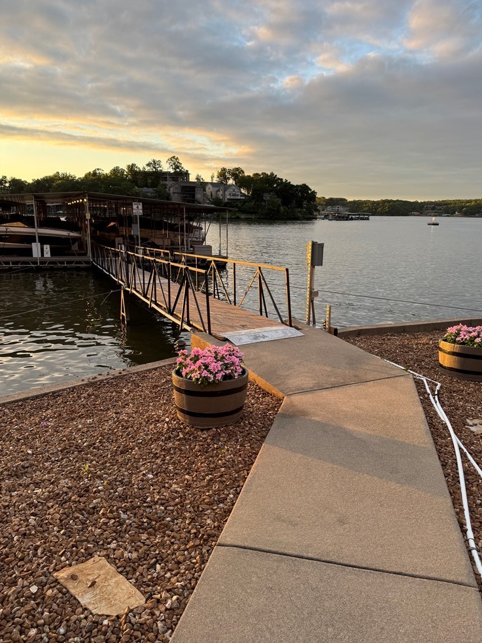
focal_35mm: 25
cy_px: 330
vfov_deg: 69.4
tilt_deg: -12.8
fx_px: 464
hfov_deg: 54.9
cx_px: 250
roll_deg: -1.7
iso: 80
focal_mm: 6.76
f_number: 1.78
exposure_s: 1/383
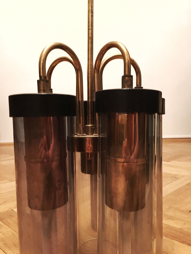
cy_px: 127
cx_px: 96
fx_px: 213
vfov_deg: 61.7
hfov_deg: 48.2
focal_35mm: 29
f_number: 2.2
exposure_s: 1/8
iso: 100
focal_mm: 4.15
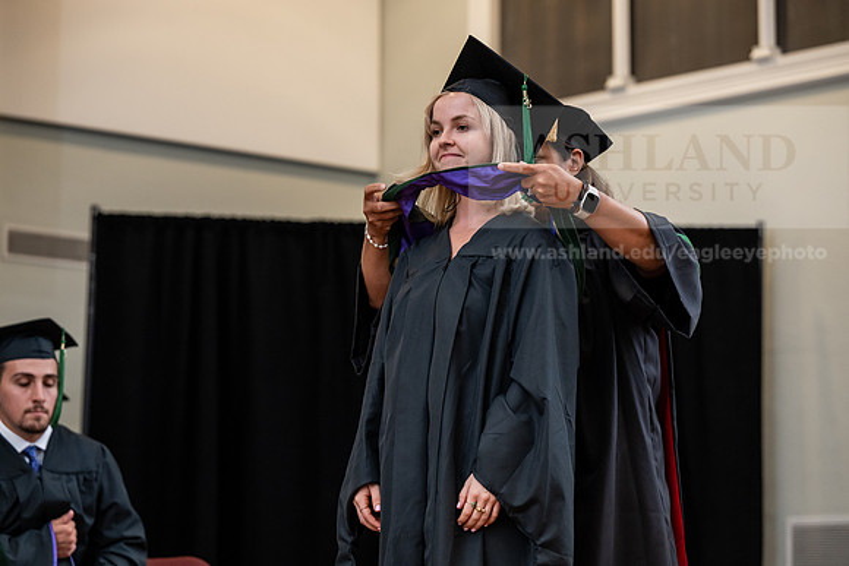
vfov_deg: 13.8
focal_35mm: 99
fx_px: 2335
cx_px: 424
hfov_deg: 20.6
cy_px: 283
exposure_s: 1/200
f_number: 3.5
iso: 1600
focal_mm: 99
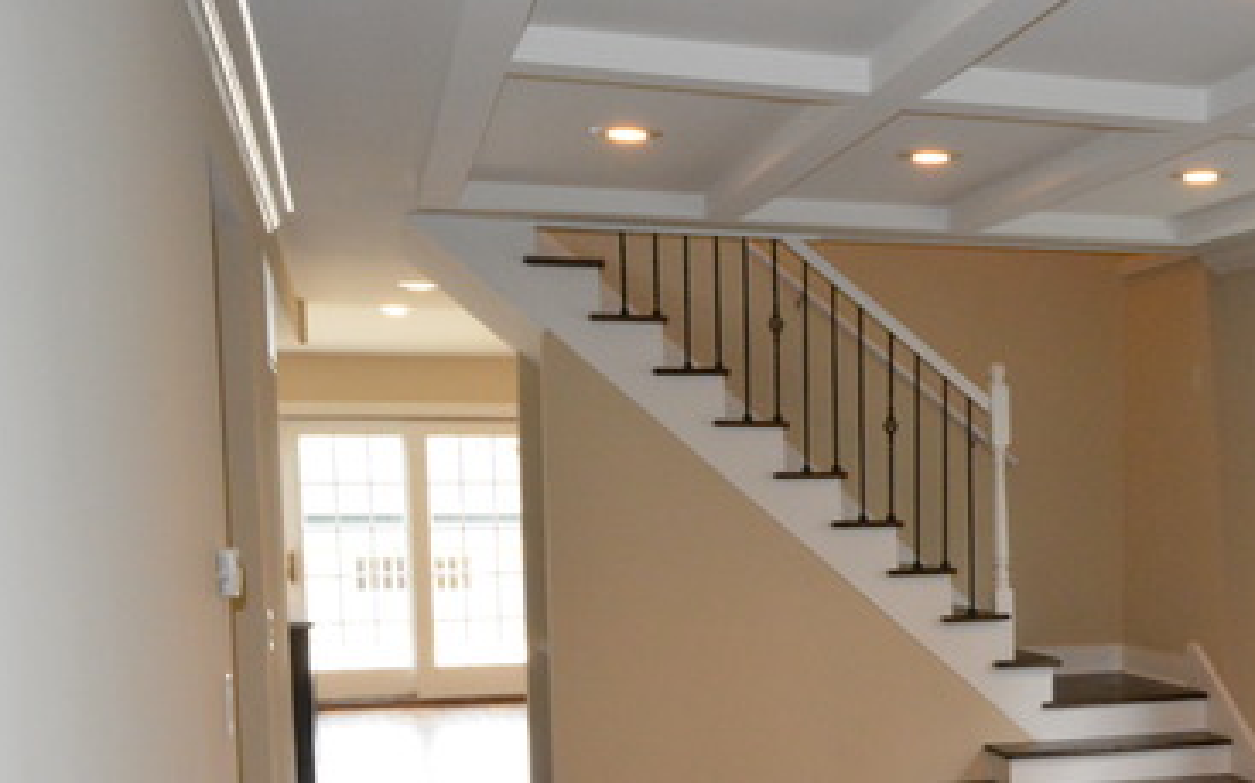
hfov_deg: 40.0
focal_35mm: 48
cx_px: 1019
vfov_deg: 26.2
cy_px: 665
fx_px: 1641
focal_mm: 18
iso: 4000
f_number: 22
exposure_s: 1/25
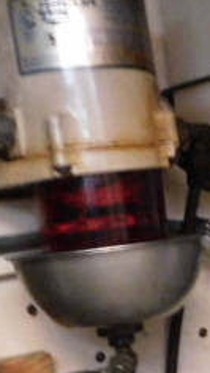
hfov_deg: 13.0
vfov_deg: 24.3
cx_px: 373
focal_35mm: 85
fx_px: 840
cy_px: 332
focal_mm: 4
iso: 800
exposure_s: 1/1.3
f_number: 3
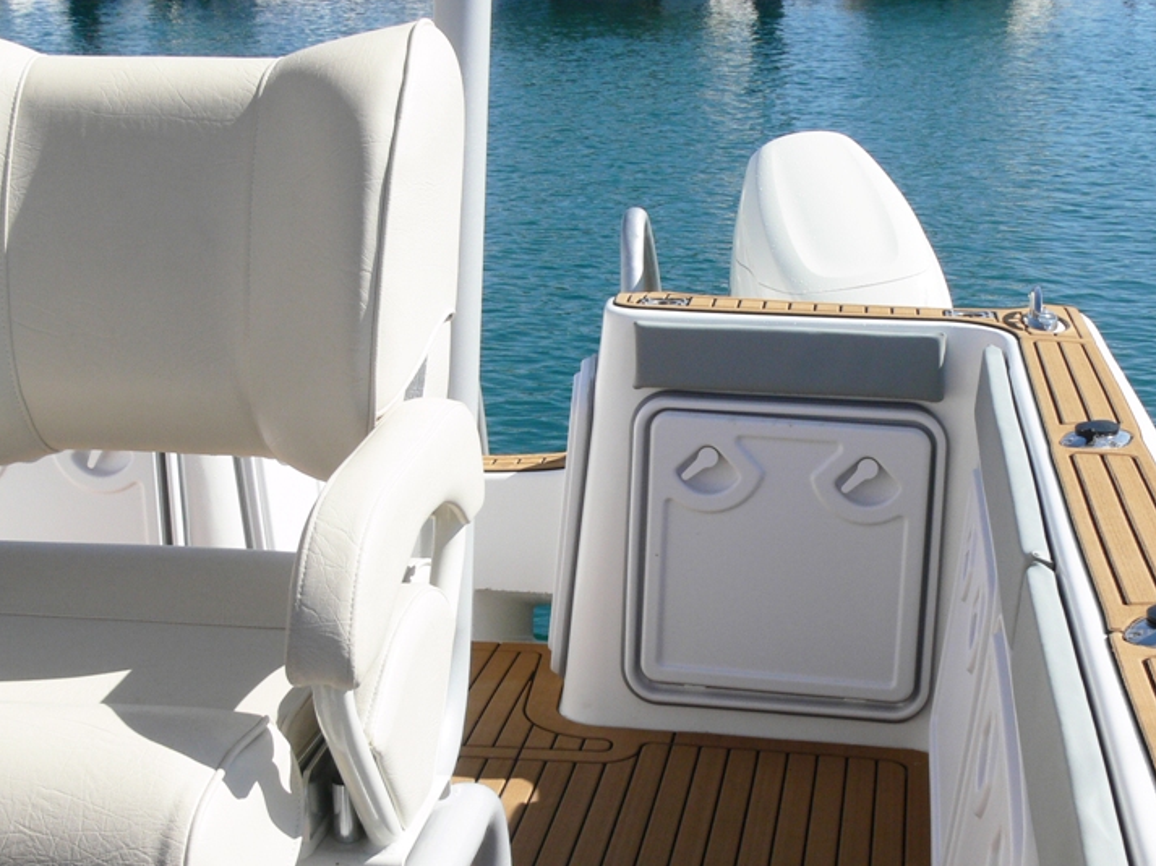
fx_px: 2103
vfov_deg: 23.2
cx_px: 665
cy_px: 508
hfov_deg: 30.7
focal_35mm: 63
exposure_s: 1/400
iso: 80
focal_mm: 9.1
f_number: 5.6
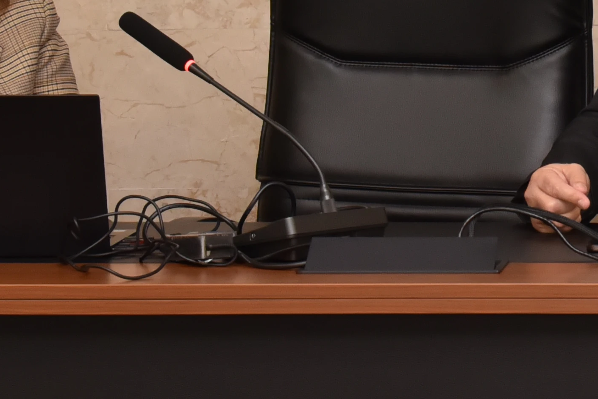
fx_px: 2692
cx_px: 592
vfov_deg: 8.4
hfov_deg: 12.5
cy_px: -96
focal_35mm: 162
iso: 1600
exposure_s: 1/80
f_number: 8
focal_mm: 38
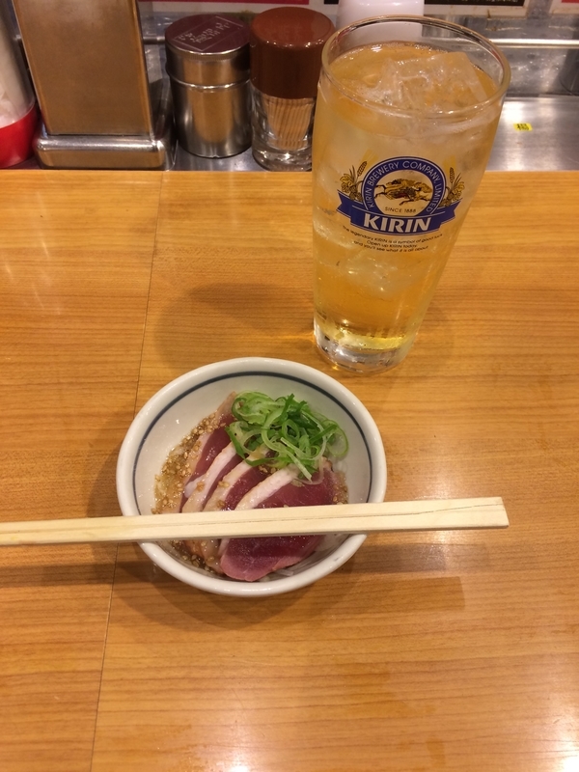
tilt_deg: -55.0
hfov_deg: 48.2
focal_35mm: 29
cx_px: 290
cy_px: 386
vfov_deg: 61.7
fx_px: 647
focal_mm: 4.15
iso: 50
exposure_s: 1/30
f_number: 2.2
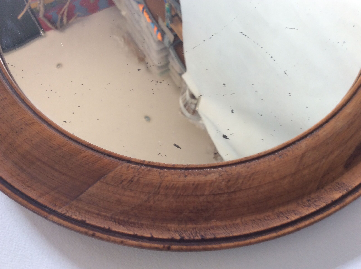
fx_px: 333
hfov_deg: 56.9
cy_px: 134
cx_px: 180
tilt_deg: -69.5
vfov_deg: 44.1
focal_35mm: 32
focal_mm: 3.3
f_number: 2.4
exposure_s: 1/25
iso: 32
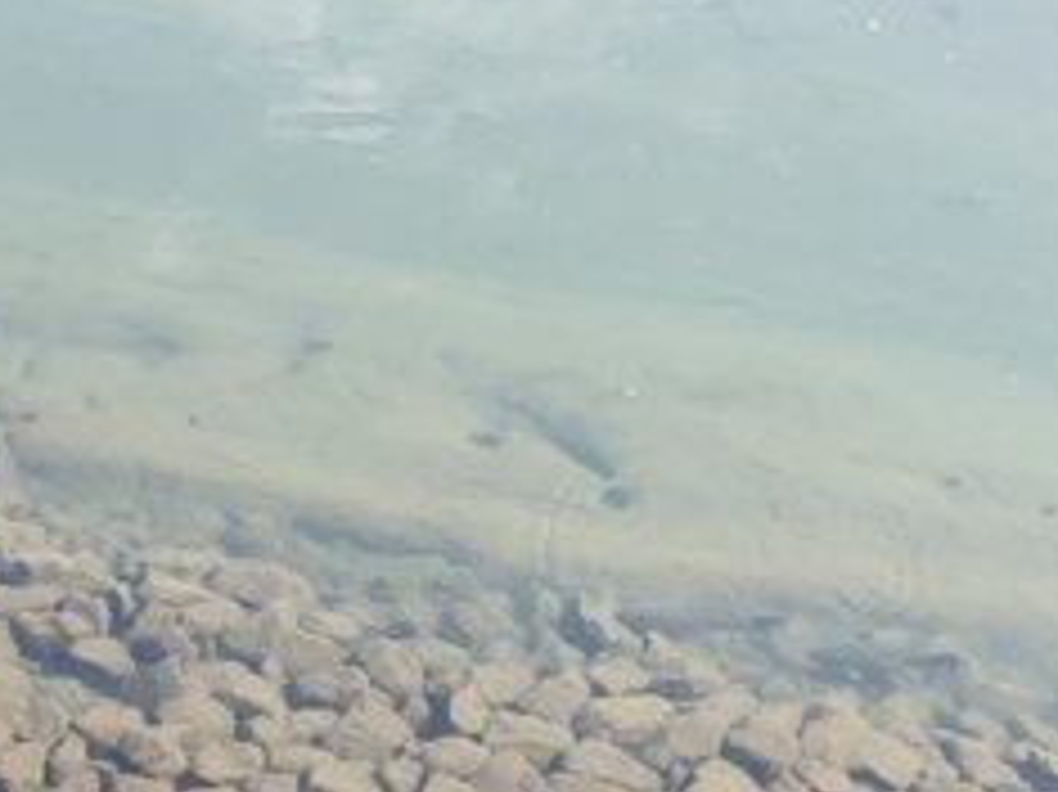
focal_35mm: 133
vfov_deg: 11.1
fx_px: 4063
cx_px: 711
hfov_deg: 14.8
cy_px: 472
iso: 16
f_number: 2.4
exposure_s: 1/165
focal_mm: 6
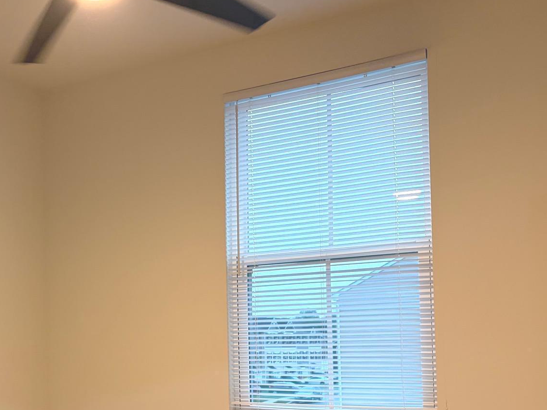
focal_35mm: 47
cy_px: 317
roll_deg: +1.0
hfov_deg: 39.2
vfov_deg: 30.3
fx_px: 743
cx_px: 130
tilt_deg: +2.6
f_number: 1.6
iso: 160
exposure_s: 1/60
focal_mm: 5.96
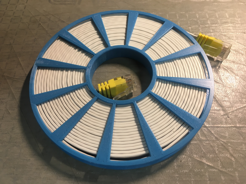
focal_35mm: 29
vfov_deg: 48.2
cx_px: 123
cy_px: 92
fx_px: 206
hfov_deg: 61.7
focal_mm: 4.15
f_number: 2.2
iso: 64
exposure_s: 1/33
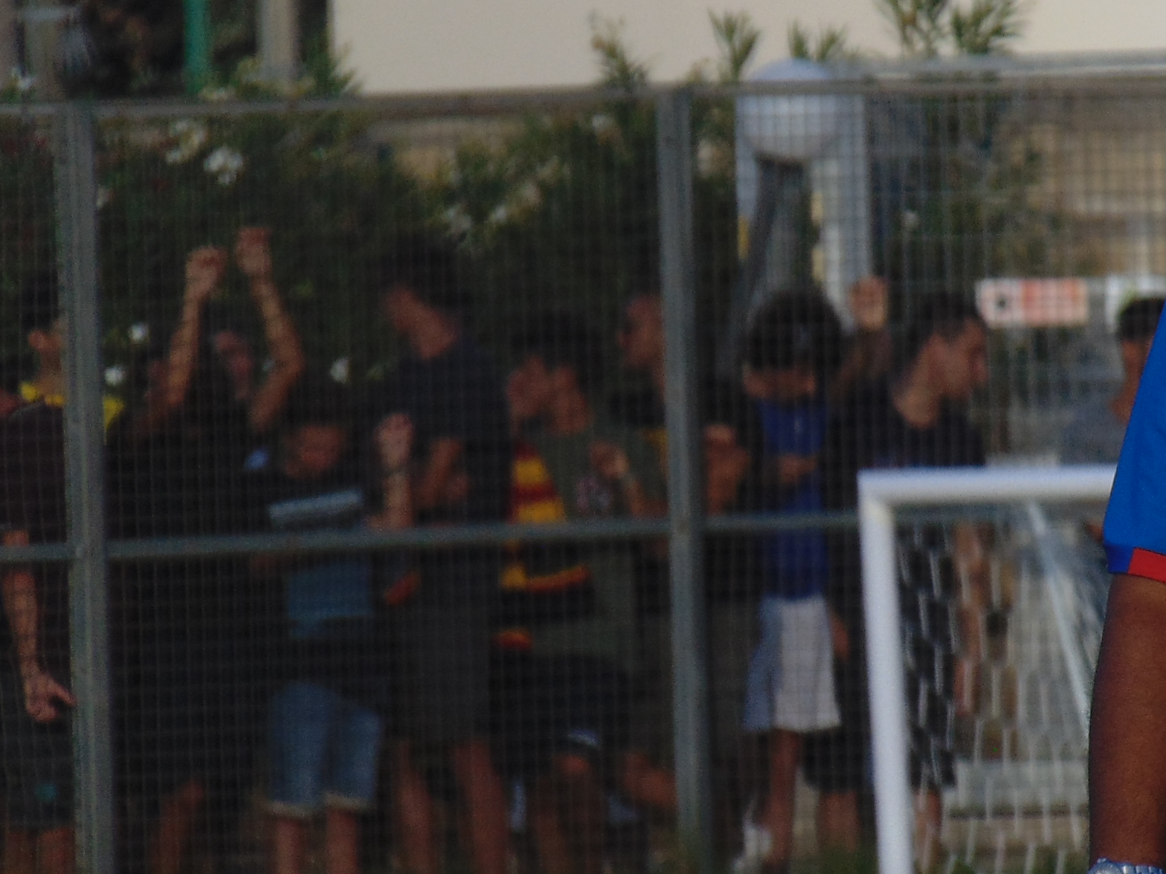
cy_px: 520
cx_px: 1257
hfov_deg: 1.8
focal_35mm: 1089
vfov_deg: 1.4
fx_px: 36682
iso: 80
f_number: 4.4
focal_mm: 84
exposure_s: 1/400
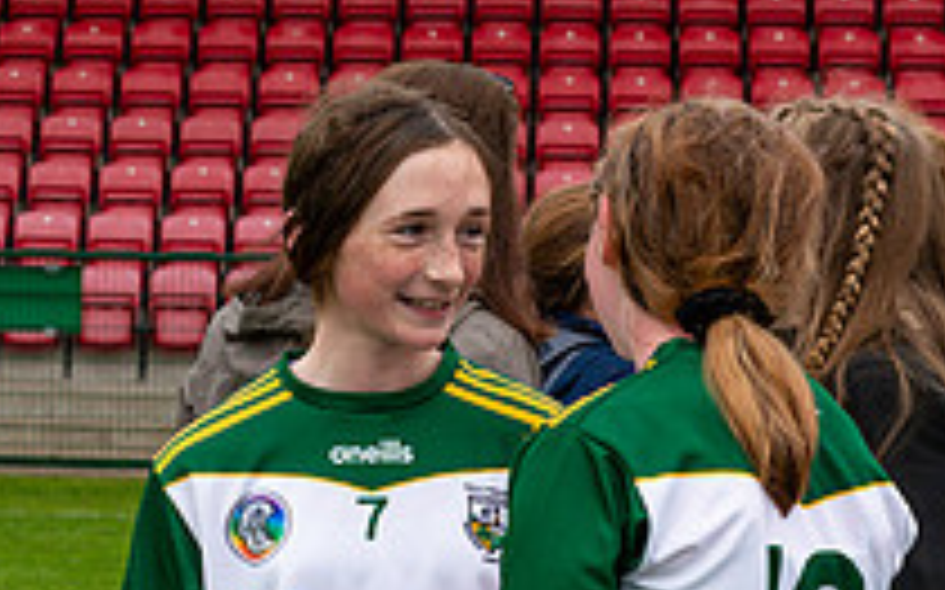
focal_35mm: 207
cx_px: -389
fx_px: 5328
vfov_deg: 6.3
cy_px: 508
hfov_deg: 9.9
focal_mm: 56
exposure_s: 1/200
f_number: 4.5
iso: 320
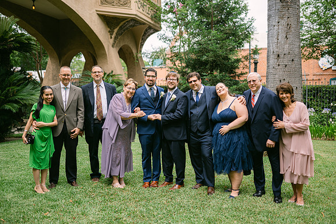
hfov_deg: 54.4
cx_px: 168
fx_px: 327
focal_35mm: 35
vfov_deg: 37.9
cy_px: 112
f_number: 1.4
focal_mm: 35
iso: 90
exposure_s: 1/2000
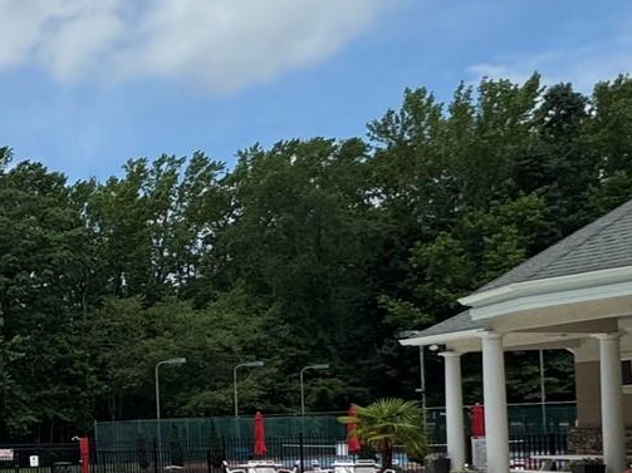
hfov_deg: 23.2
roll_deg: +1.6
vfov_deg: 24.9
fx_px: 1040
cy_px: 427
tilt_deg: +1.2
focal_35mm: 57
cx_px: -427
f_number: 2.2
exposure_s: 1/2874
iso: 50
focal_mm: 2.22
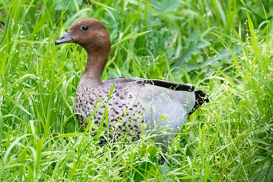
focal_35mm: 630
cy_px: 91
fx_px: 4775
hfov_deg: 3.3
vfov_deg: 2.2
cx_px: 136
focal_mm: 420
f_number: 8
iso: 1100
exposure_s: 1/750
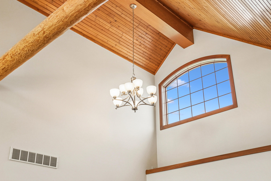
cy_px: 90
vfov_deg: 33.4
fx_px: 301
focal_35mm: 40
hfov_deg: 48.5
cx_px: 136
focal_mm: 27
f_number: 9
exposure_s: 1/160
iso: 800
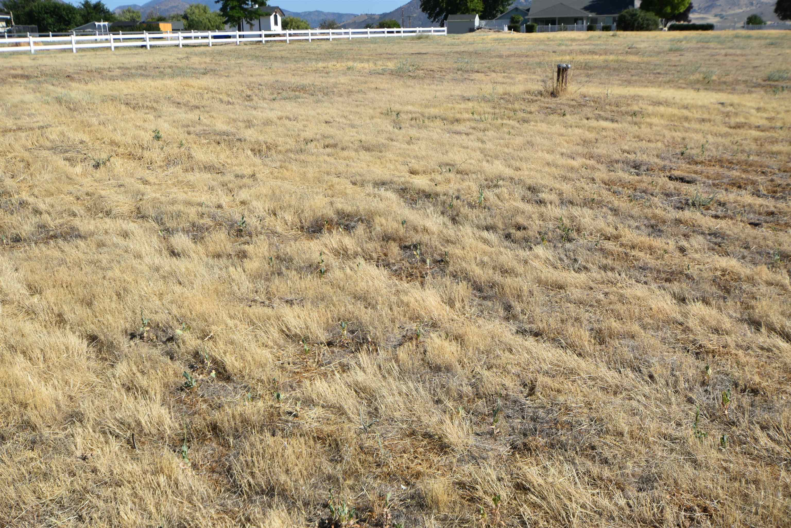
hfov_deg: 53.1
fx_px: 791
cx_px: 396
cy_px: 264
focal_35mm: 36
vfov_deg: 36.9
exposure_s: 1/250
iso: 100
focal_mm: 24
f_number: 8
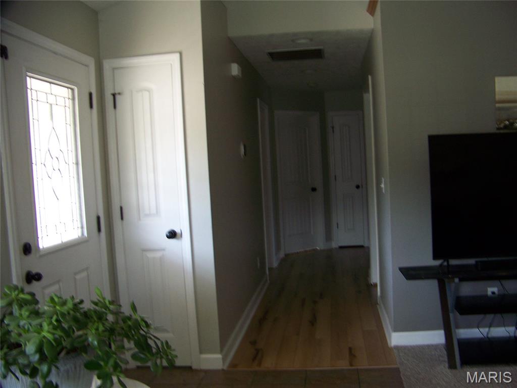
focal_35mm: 36
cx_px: 258
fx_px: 538
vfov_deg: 39.7
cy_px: 194
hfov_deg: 51.4
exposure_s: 1/30
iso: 100
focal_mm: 5.85
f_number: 2.8
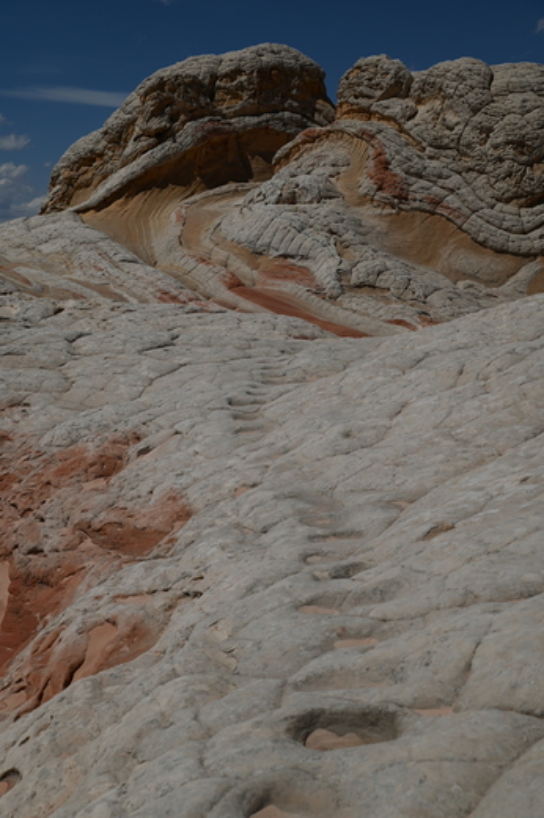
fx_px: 1135
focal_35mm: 50
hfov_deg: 27.0
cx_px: 272
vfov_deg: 39.6
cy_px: 409
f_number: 6.3
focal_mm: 50
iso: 100
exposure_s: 1/1000
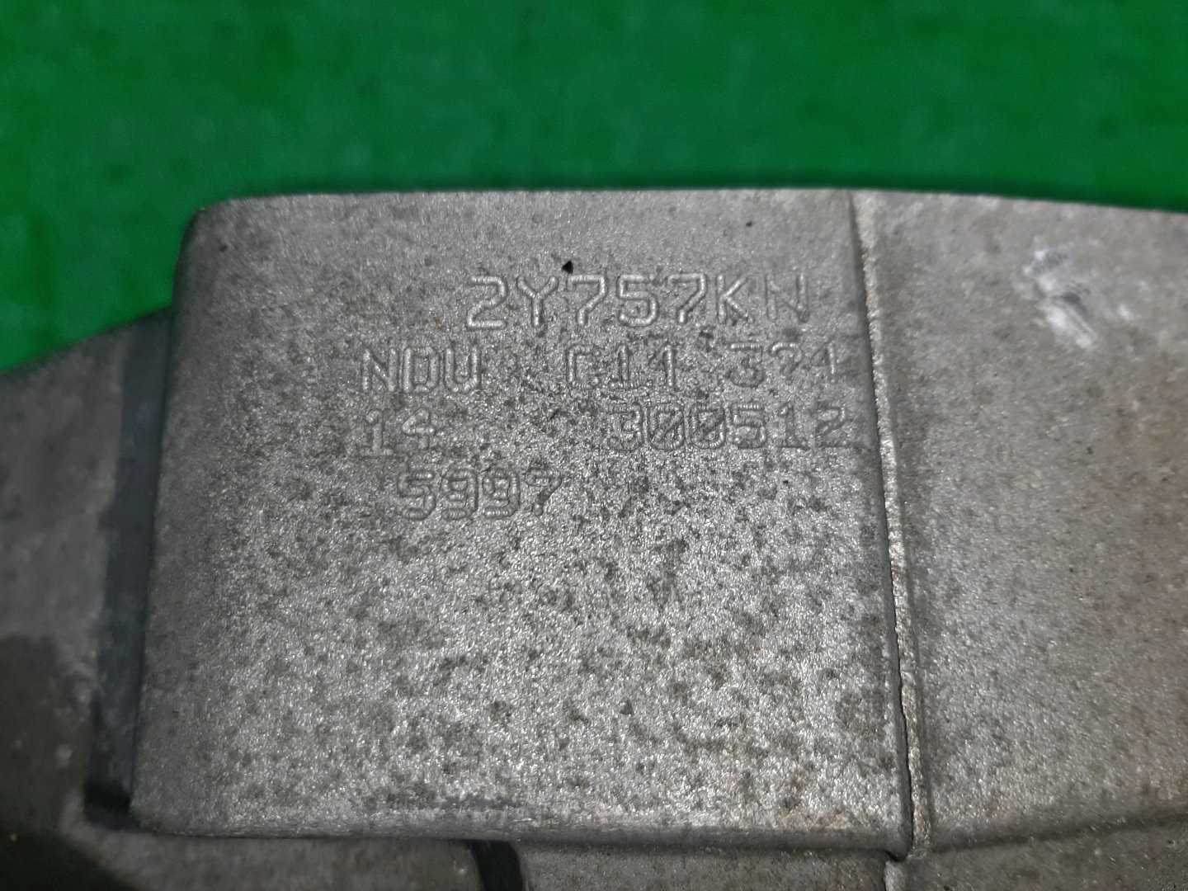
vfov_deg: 53.1
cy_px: 446
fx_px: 892
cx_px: 594
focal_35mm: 26
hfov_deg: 67.3
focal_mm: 3.93
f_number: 1.7
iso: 40
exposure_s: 1/100
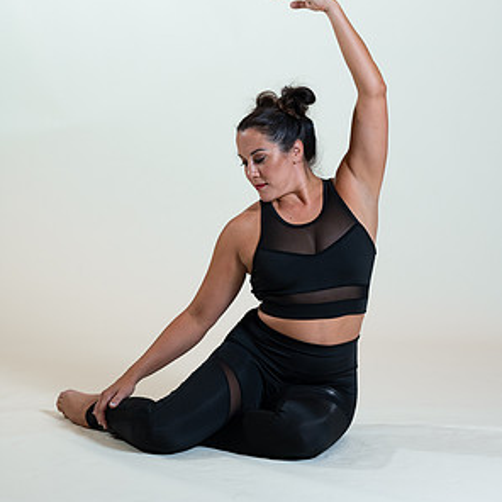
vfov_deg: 15.8
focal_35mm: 110
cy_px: 129
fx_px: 1805
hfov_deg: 15.8
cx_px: 253
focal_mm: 85
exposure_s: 1/125
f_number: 4
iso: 320
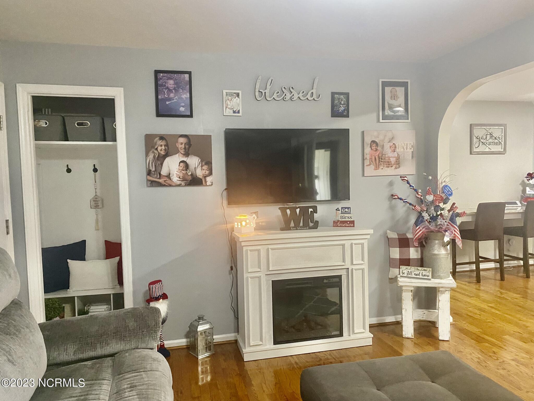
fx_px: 401
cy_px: 200
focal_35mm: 26
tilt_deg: -2.9
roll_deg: +2.1
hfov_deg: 67.3
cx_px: 267
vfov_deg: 53.1
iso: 400
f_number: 1.8
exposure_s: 1/60
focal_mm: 4.25
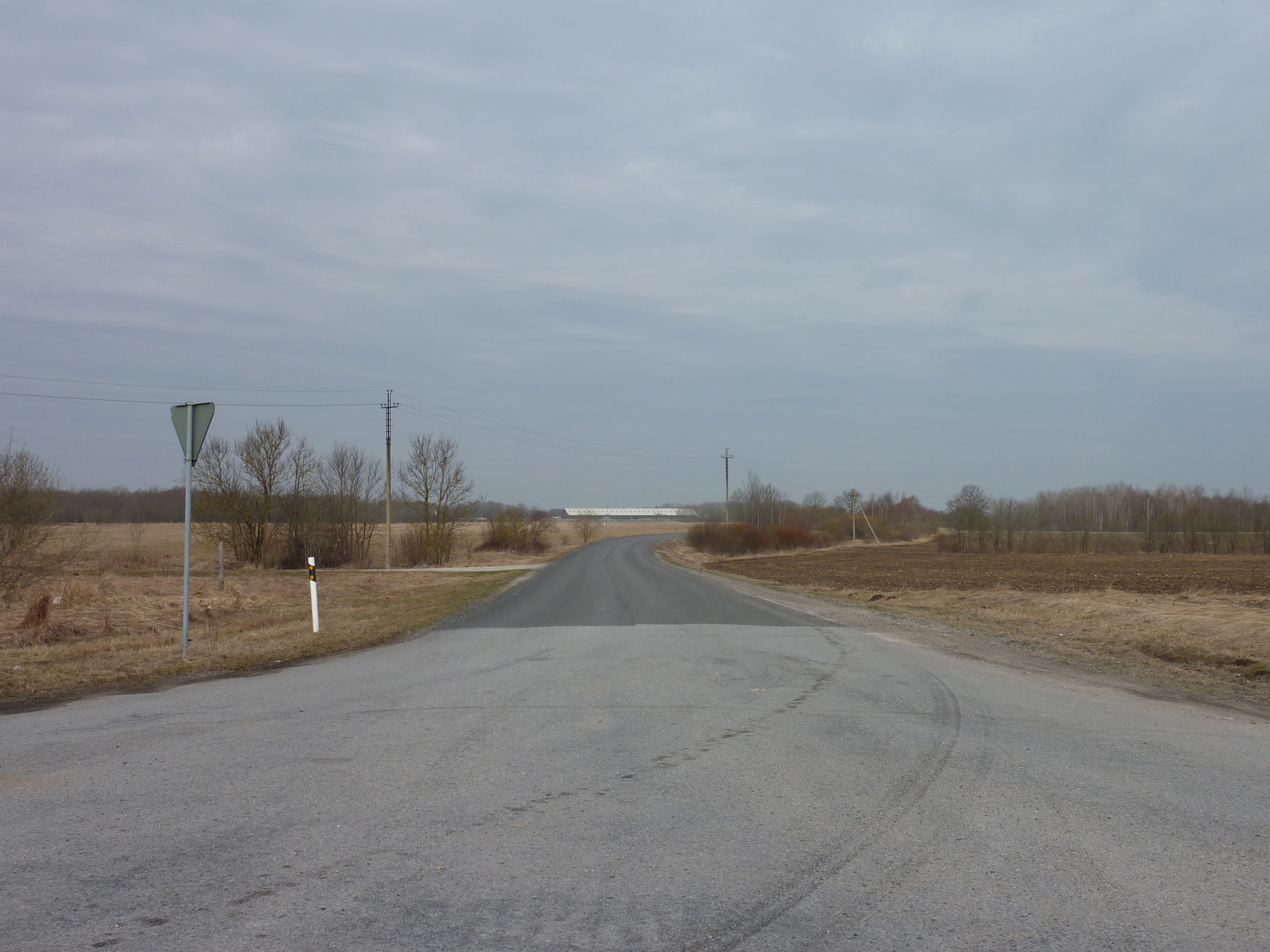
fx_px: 1357
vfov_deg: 38.7
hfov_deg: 50.1
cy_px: 476
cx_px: 635
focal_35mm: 37
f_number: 5
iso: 80
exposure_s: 1/500
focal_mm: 6.1
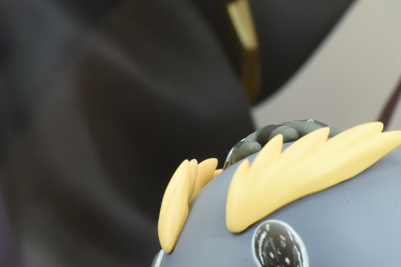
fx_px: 2183
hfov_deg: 10.3
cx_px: 483
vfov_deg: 7.0
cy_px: 268
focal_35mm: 196
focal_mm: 38
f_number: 11
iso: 1000
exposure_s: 1/60
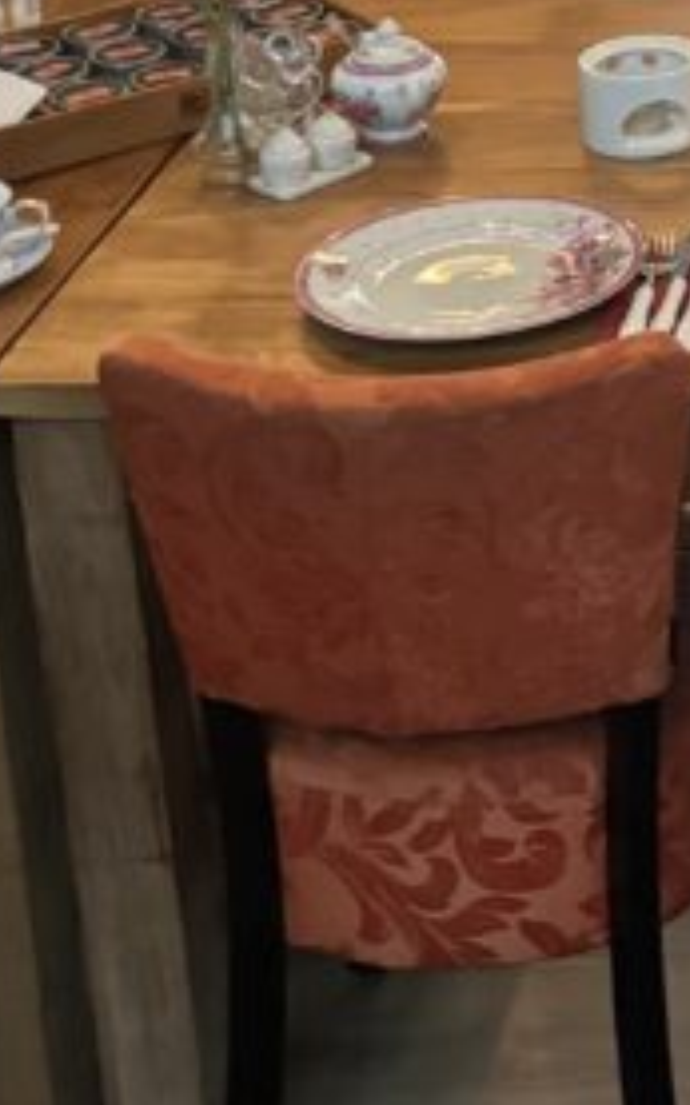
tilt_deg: -13.2
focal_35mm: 102
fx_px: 3071
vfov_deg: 19.3
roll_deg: -1.0
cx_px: 1216
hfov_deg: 11.9
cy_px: -195
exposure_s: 1/50
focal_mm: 5.96
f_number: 1.6
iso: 400
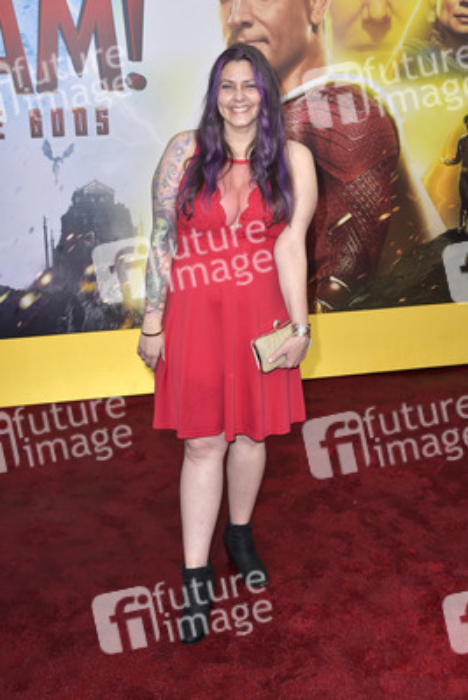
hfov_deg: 37.9
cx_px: 234
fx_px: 682
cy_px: 350
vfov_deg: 54.4
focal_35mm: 35
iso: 320
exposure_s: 1/250
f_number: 6.3
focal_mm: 35
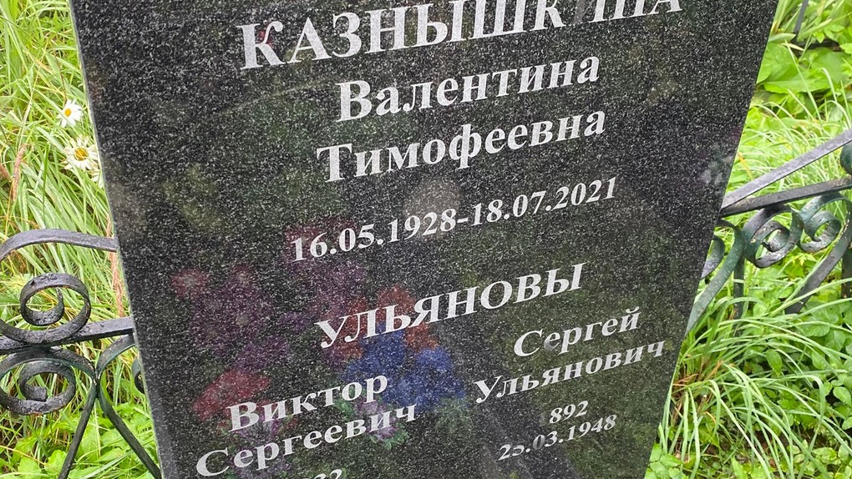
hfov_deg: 50.5
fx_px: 904
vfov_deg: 29.7
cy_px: 264
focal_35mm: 40
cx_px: 403
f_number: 1.8
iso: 125
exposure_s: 1/121
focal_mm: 4.25
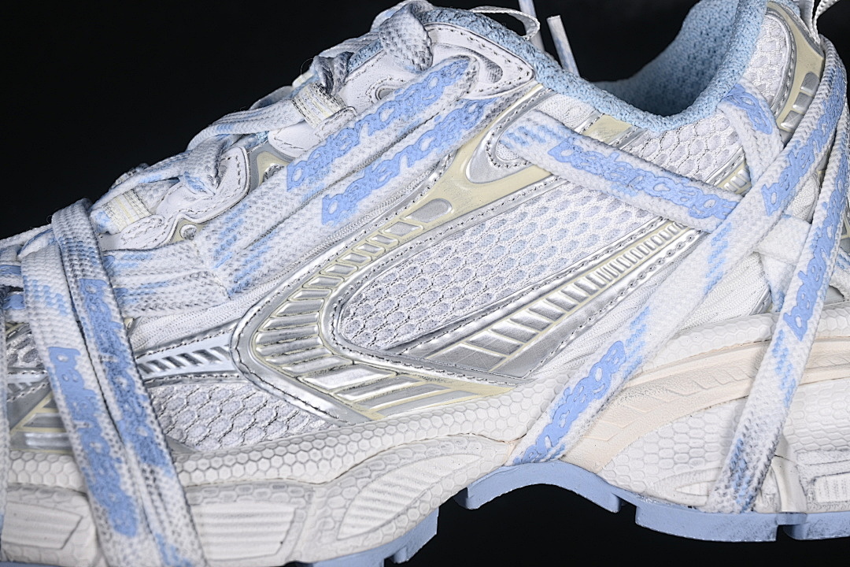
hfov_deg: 27.0
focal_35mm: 75
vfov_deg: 18.2
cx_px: 425
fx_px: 1771
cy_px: 284
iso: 160
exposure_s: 1/80
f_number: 7.1
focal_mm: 50
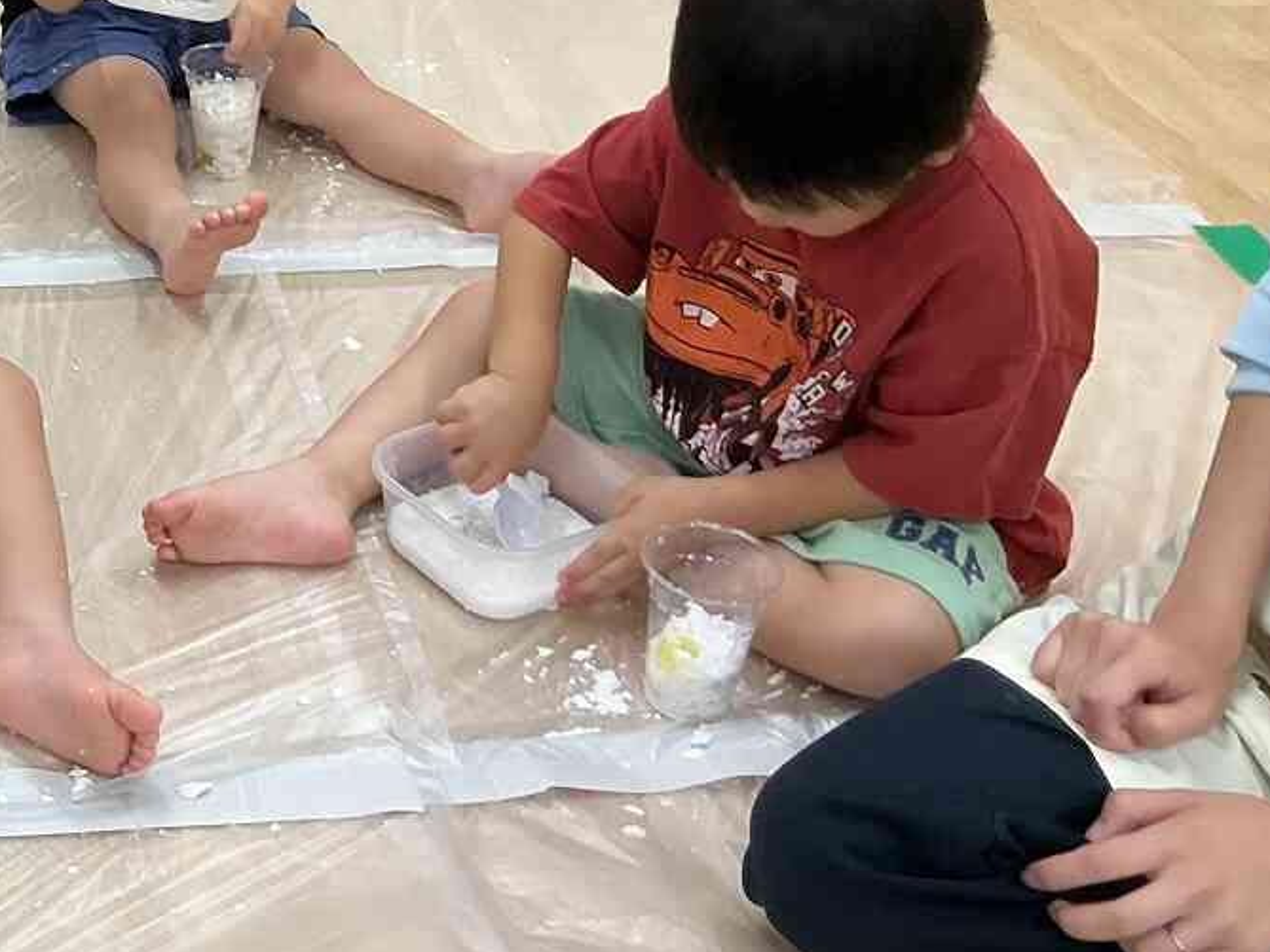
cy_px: 147
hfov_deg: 27.3
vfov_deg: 22.2
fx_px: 2385
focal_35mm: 65
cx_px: -133
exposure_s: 1/120
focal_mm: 3
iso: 64
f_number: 1.8
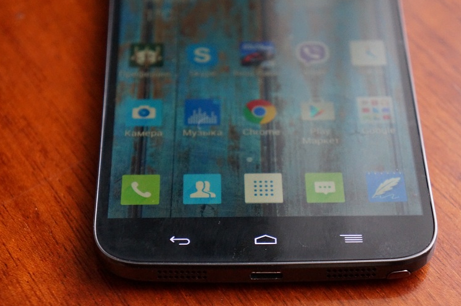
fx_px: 998
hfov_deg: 26.0
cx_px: 239
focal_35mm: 78
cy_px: 169
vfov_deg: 17.5
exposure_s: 1/80
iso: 3200
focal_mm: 46
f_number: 5
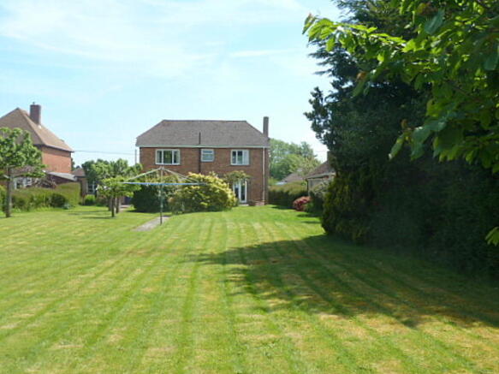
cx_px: 250
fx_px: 504
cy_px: 187
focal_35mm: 35
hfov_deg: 52.6
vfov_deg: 40.7
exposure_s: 1/400
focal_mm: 5.7
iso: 80
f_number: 4
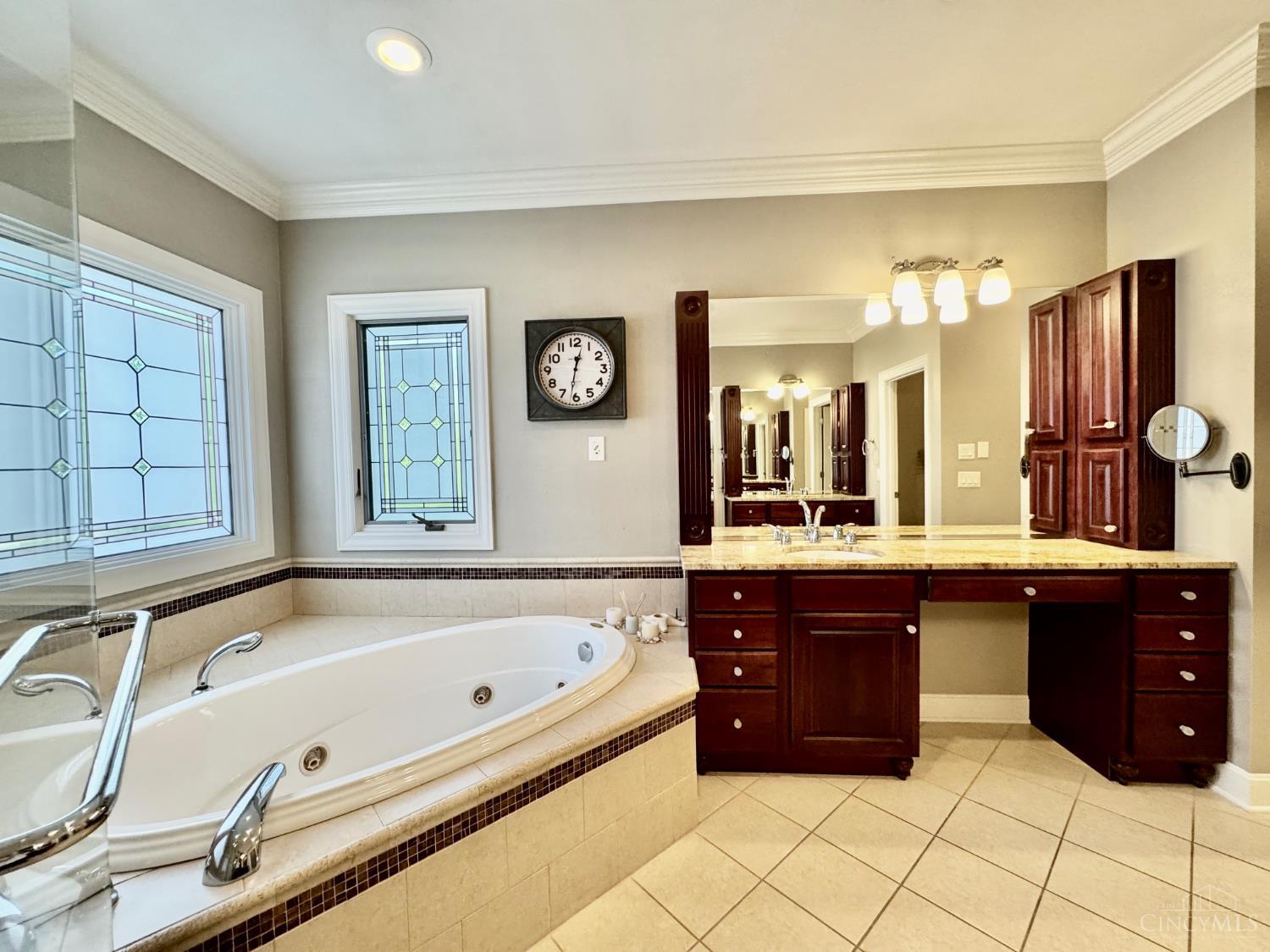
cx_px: 635
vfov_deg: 85.7
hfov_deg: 102.1
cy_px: 476
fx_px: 514
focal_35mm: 14
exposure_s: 1/120
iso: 200
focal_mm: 2.22
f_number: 2.2
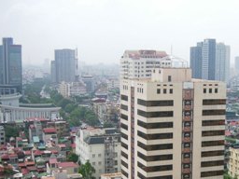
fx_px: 435
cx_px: 190
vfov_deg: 23.1
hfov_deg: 30.0
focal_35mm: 63
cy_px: 127
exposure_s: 1/1000
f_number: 2.7
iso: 64
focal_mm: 7.5
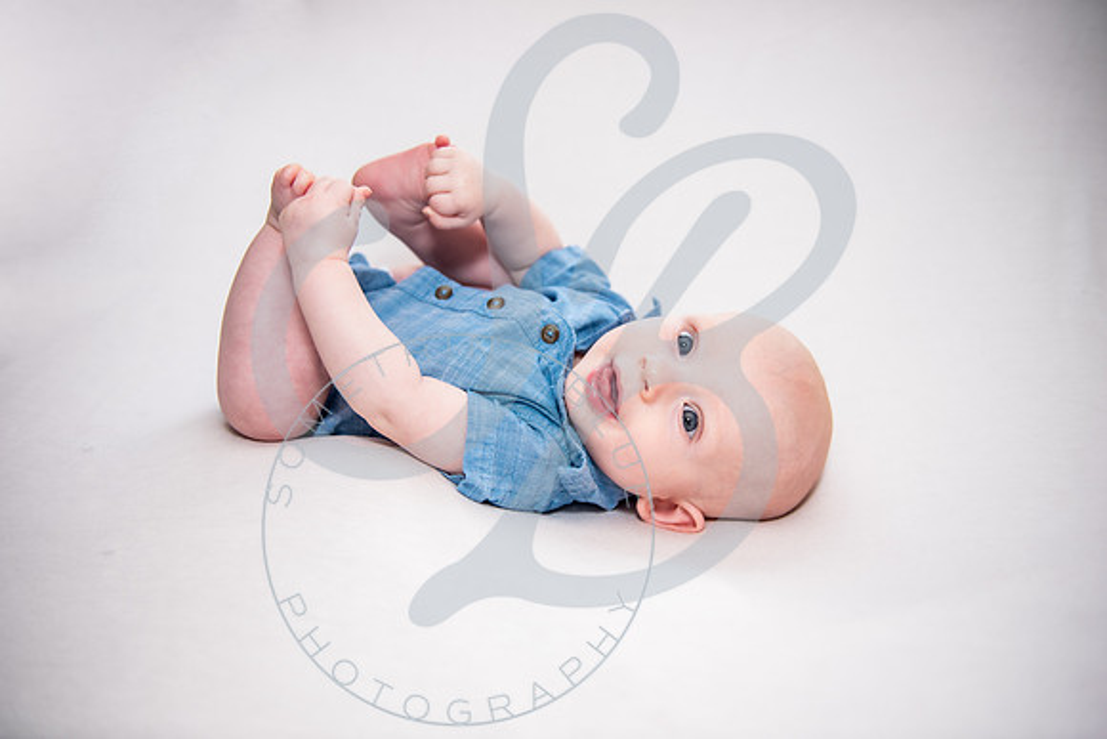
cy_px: 370
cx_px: 554
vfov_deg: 42.3
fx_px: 953
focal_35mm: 31
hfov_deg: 60.3
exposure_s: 1/125
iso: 50
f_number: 2.8
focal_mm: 31
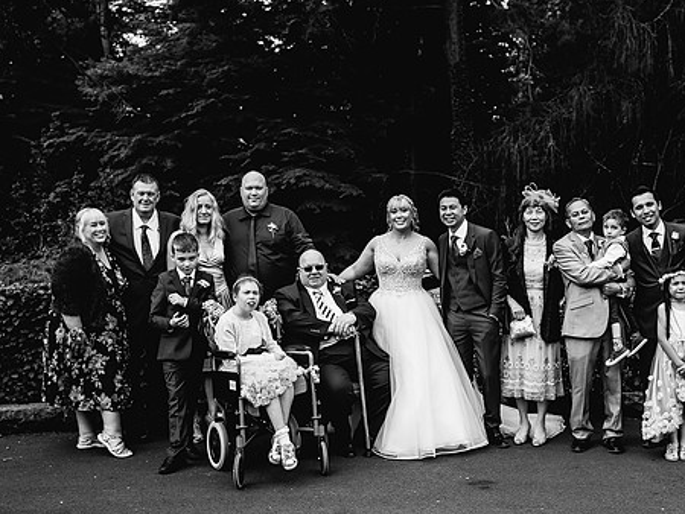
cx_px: 463
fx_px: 950
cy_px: 254
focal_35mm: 48
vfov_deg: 30.3
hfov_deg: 39.1
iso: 200
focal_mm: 35
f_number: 4
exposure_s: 1/500
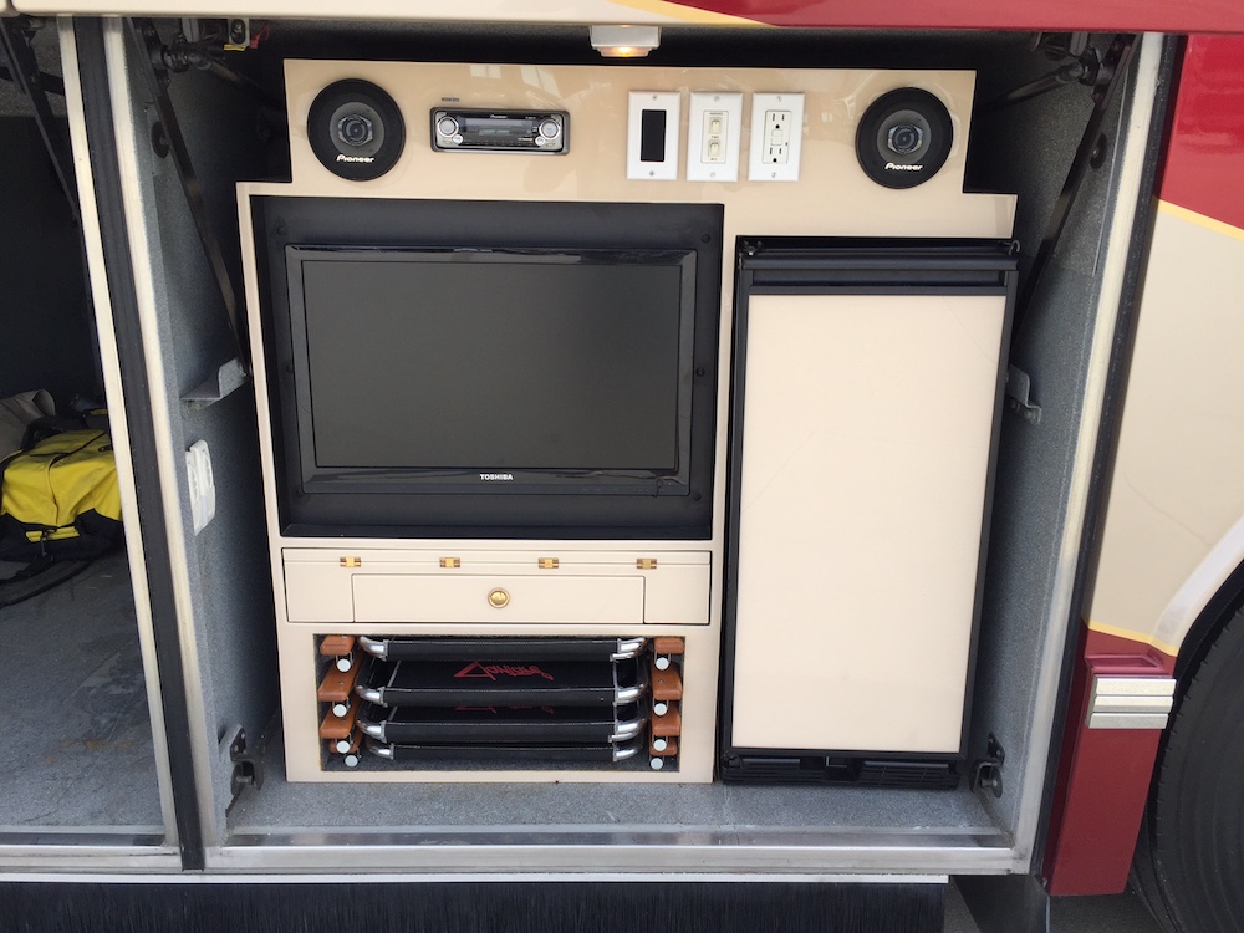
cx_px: 622
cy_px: 466
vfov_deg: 48.2
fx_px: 1042
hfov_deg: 61.7
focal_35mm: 29
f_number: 2.2
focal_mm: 4.15
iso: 32
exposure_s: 1/760
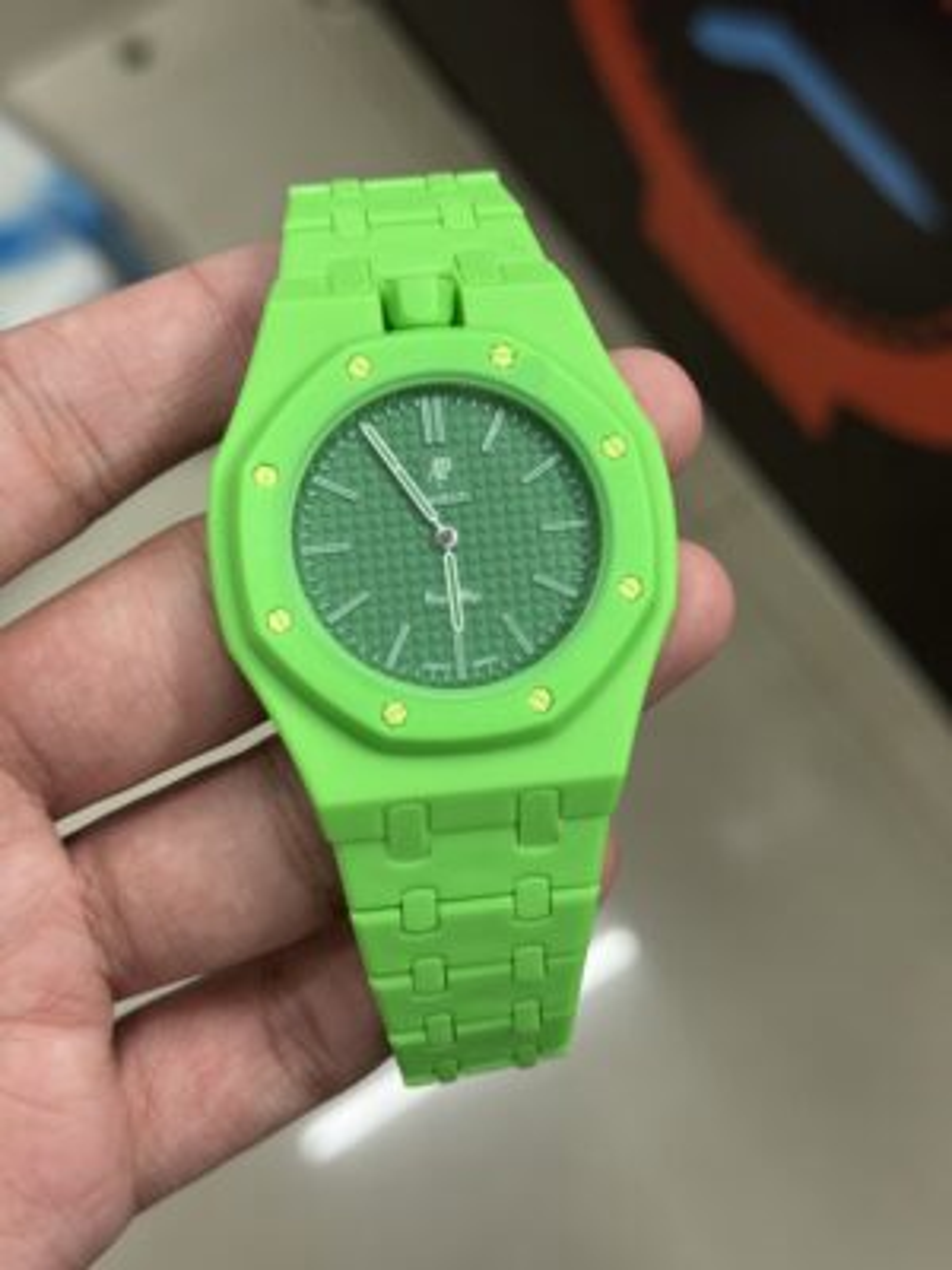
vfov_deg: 39.7
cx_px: 476
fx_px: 1760
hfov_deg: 30.3
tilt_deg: -68.2
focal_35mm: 48
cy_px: 635
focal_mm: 6.76
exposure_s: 1/50
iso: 100
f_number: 1.78
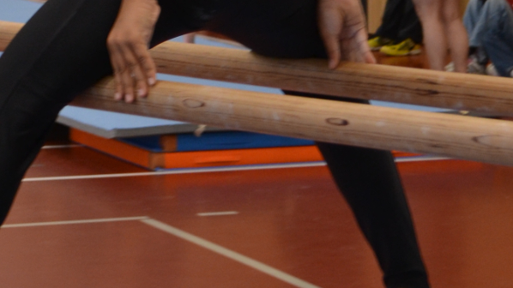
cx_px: 143
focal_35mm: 183
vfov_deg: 6.4
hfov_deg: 11.7
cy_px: -340
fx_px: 2489
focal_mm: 34
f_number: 5
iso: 400
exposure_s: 1/30
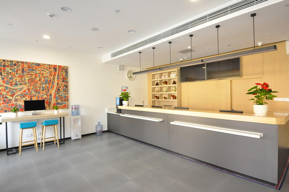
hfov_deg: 90.1
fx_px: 144
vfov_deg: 67.3
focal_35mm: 18
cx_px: 144
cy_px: 96
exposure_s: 1/80
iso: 2500
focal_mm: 12
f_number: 4.5
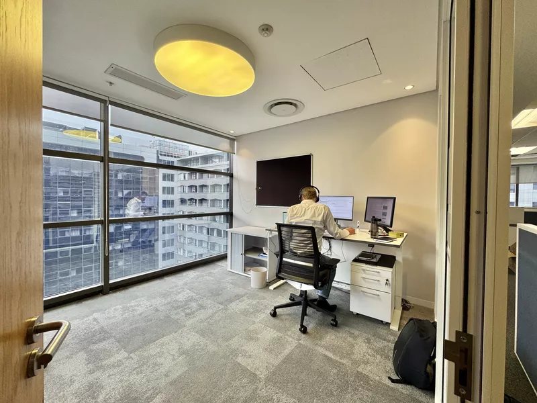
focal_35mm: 14
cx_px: 268
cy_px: 202
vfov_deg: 85.7
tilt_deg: -2.0
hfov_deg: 102.1
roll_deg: -0.6
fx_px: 217
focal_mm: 2.22
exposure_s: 1/100
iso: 64
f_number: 2.2
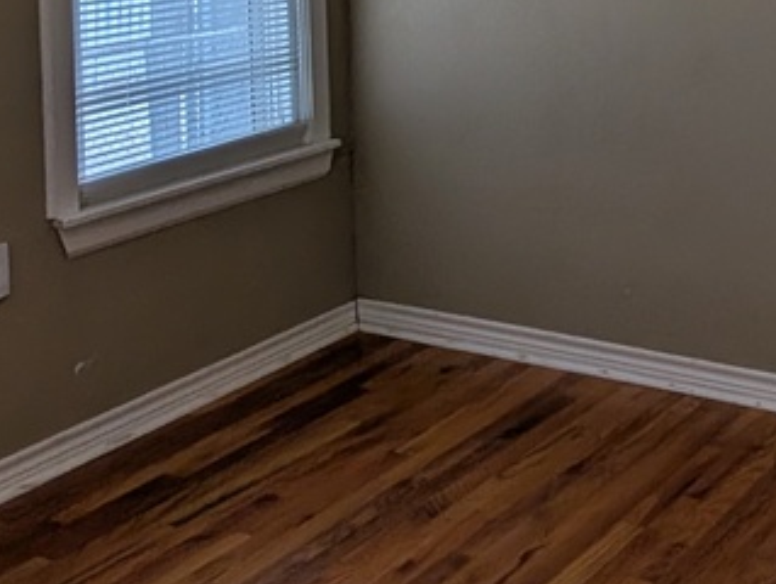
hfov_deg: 35.0
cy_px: -114
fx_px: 1212
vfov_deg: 24.6
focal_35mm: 54
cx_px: 547
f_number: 1.7
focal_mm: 2.02
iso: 54
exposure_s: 1/457
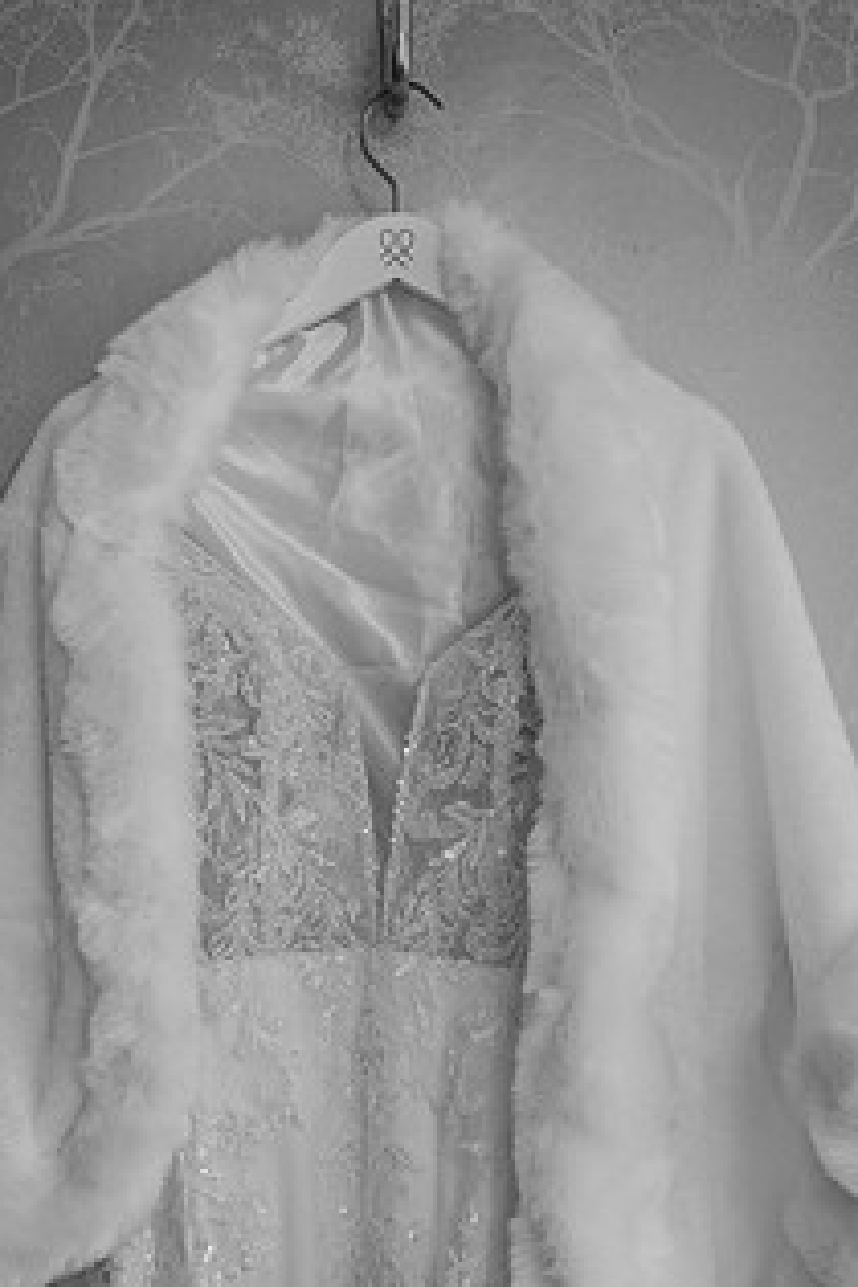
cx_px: 370
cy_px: 858
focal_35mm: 50
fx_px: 1787
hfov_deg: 27.0
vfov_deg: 39.1
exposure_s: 1/200
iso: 640
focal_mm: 35
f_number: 2.8
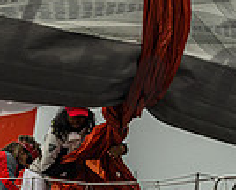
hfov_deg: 3.9
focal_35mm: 494
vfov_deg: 3.1
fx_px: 3461
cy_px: 66
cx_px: 120
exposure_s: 1/3200
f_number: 6.3
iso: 400
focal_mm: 120
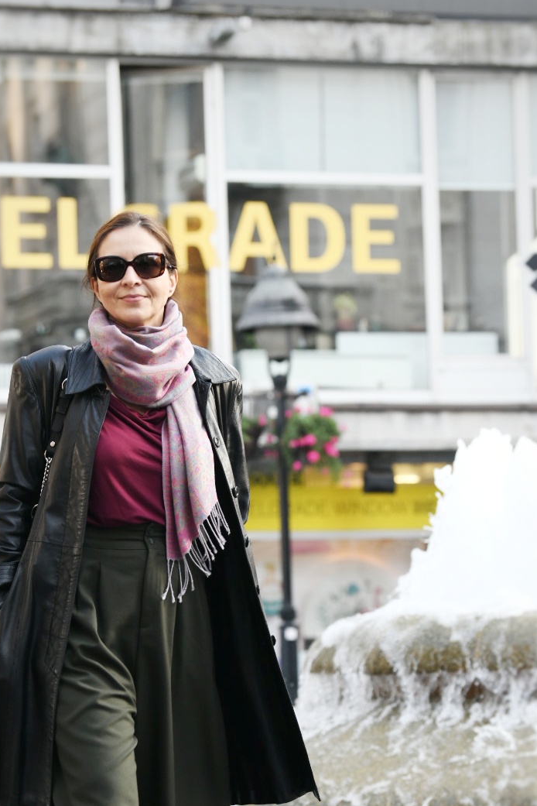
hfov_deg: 9.8
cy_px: 520
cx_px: 245
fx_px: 3132
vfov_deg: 14.6
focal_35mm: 140
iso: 500
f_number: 4
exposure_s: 1/250
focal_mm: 90
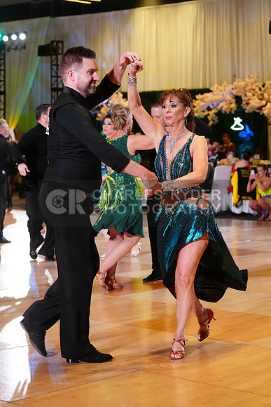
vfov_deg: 25.1
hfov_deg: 16.9
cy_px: 204
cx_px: 136
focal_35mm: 81
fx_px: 914
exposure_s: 1/400
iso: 3200
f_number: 4
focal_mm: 81
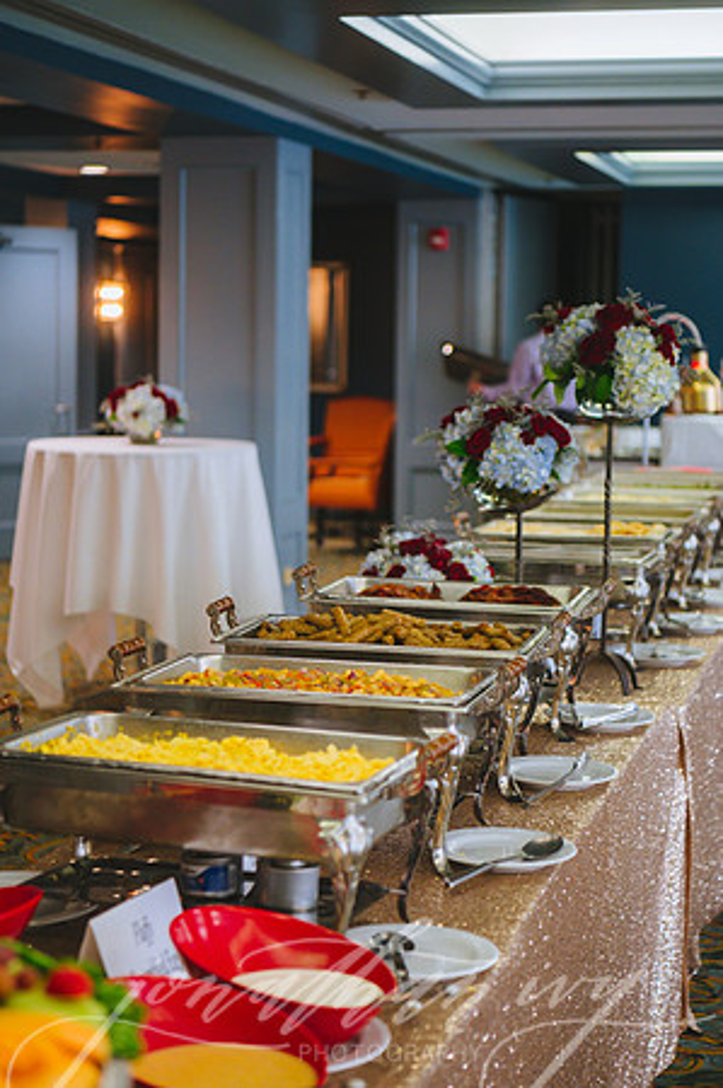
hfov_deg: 19.4
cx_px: 362
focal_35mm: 70
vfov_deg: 28.9
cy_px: 544
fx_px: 2113
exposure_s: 1/160
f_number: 2.8
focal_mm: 70
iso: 1250
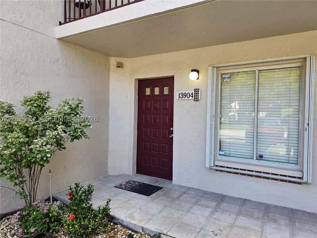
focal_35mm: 23
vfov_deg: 58.9
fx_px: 211
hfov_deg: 73.9
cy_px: 119
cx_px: 158
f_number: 1.7
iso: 32
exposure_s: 1/180
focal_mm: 6.3
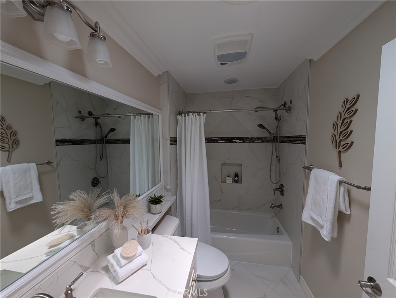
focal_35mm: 12
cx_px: 198
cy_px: 149
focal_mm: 2.02
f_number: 1.7
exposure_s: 1/198
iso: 136
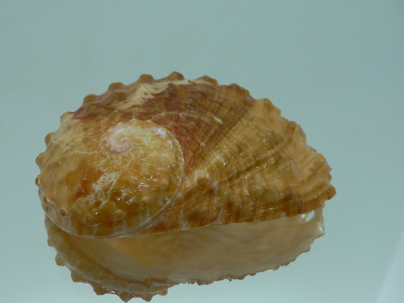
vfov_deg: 34.3
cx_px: 183
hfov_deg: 44.7
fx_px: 490
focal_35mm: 42
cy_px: 173
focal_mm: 4.6
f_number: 2.8
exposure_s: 1/60
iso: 80
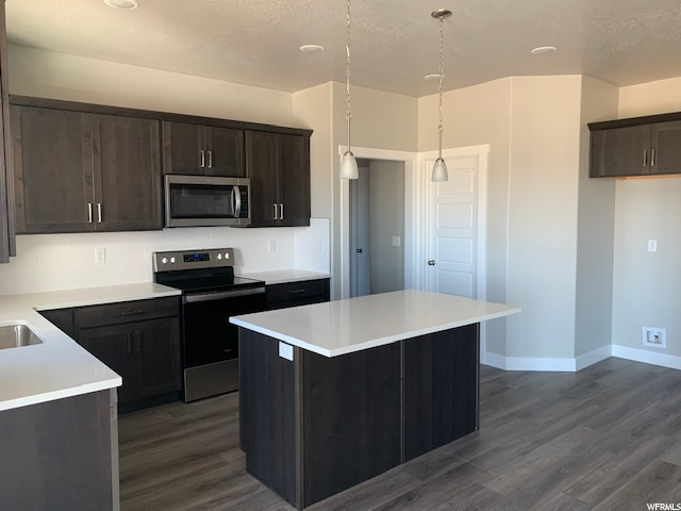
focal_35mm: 26
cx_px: 340
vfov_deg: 53.1
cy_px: 256
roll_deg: -0.1
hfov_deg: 67.3
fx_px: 511
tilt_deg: -3.7
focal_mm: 4.25
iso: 100
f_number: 1.8
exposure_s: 1/87
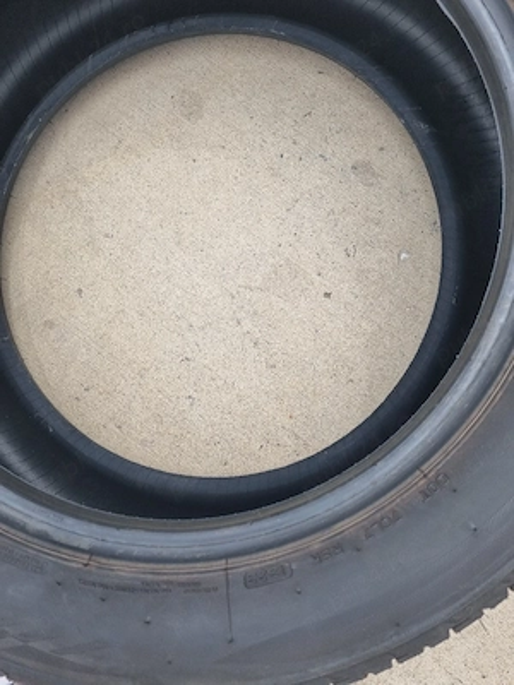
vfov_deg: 67.3
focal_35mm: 26
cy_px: 342
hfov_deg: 53.1
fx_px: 515
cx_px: 257
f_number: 1.8
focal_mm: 5.4
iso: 50
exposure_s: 1/769
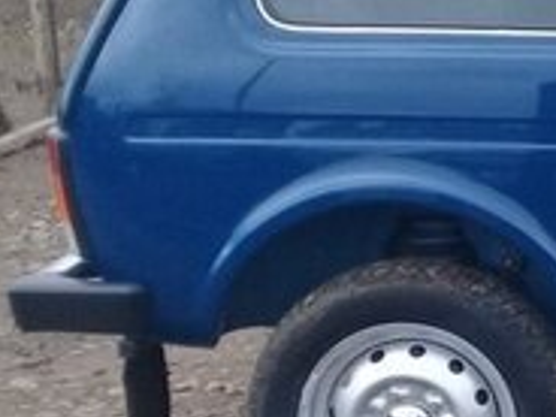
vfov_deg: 13.3
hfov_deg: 15.6
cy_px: 307
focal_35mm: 111
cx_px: 940
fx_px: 1783
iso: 50
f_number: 2.2
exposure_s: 1/212
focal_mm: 3.3
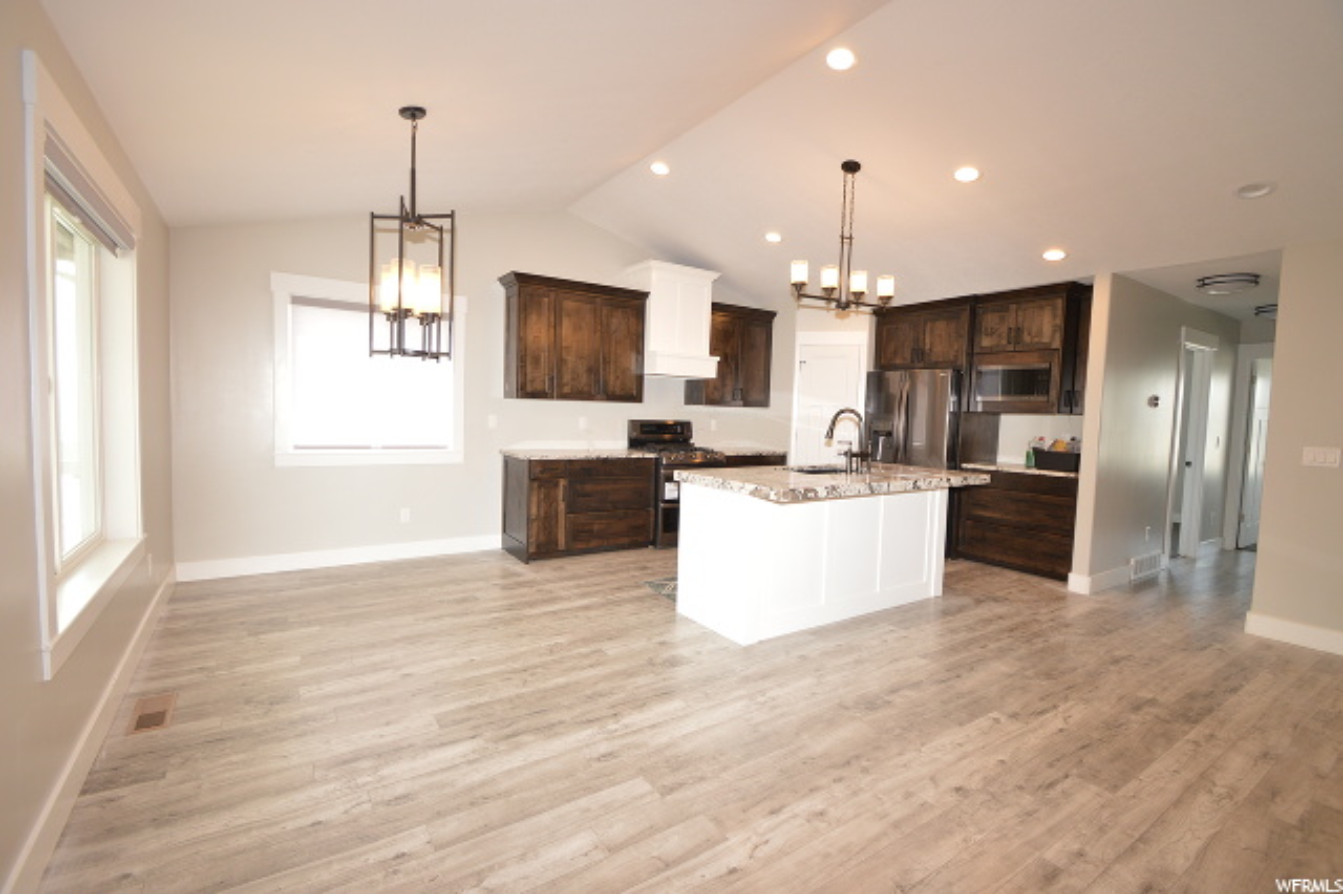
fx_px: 559
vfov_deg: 77.3
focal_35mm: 15
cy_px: 447
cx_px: 672
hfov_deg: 100.4
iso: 400
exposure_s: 1/80
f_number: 4.5
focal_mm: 10
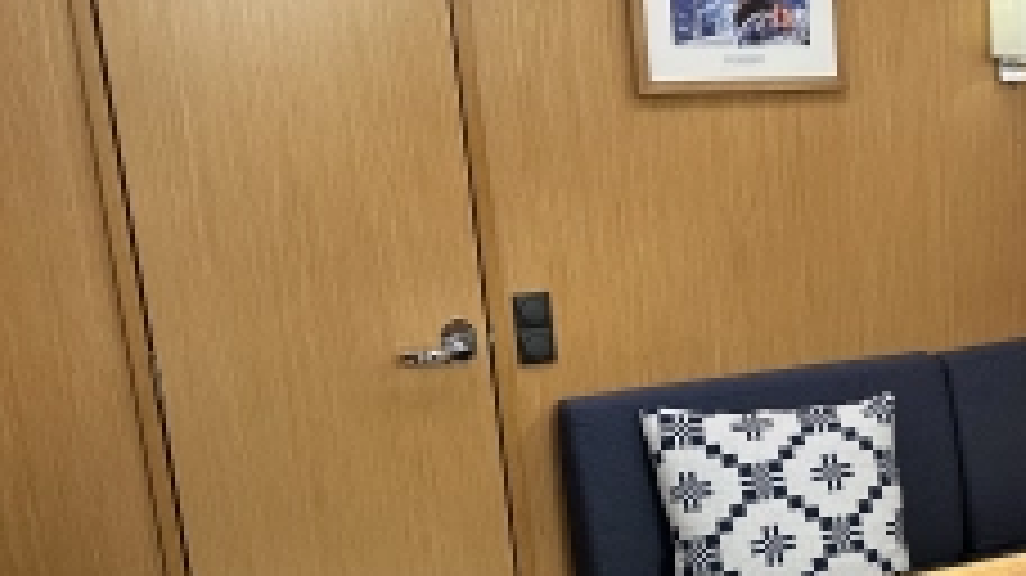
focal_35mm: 63
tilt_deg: -15.5
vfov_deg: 18.8
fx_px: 1713
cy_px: 488
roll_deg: +0.6
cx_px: 1094
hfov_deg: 30.3
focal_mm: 6.86
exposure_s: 1/121
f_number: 1.78
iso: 200
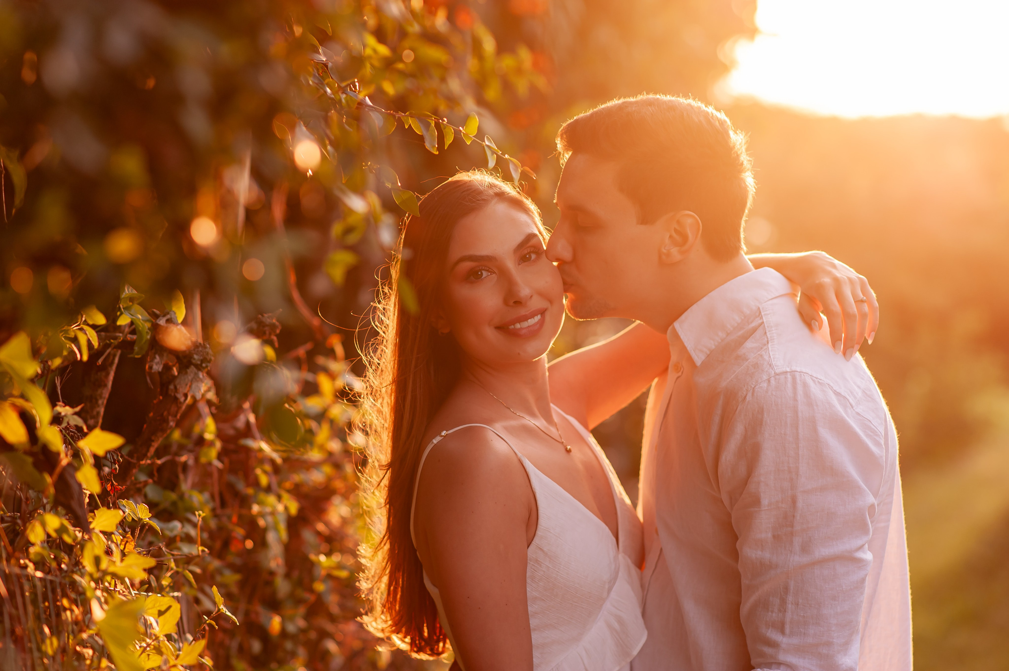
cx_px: 504
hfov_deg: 23.9
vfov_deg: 16.0
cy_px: 336
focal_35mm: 85
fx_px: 2381
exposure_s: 1/400
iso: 250
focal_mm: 85
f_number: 2.8
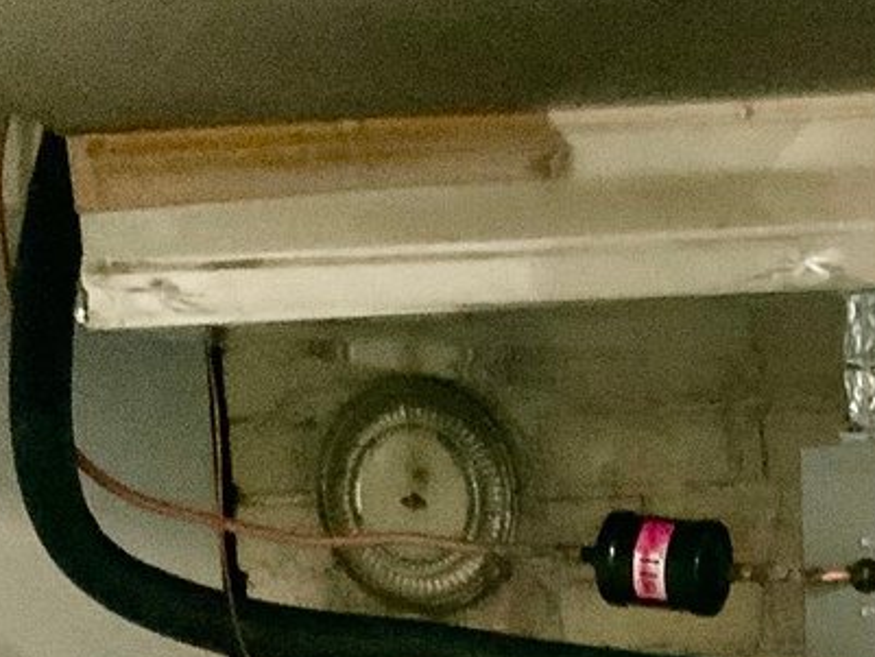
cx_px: 1047
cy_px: 1558
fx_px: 3742
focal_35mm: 148
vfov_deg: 9.1
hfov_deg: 13.0
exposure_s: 1/30
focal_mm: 3
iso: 400
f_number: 1.8
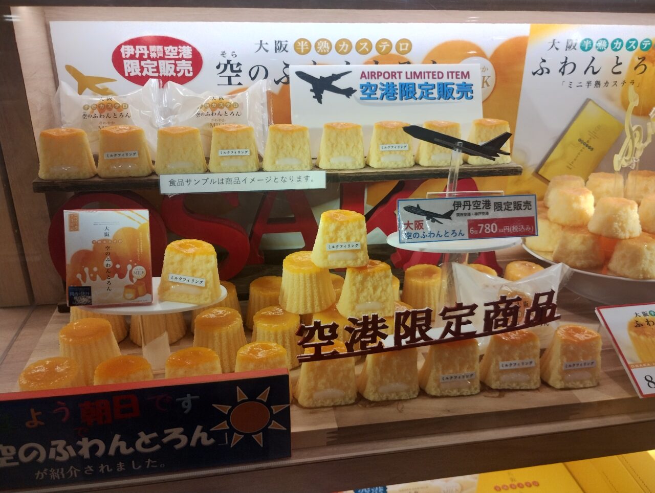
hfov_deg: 63.4
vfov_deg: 49.9
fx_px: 531
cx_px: 328
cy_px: 246
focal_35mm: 28
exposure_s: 1/120
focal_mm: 4.27
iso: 172
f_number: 1.8
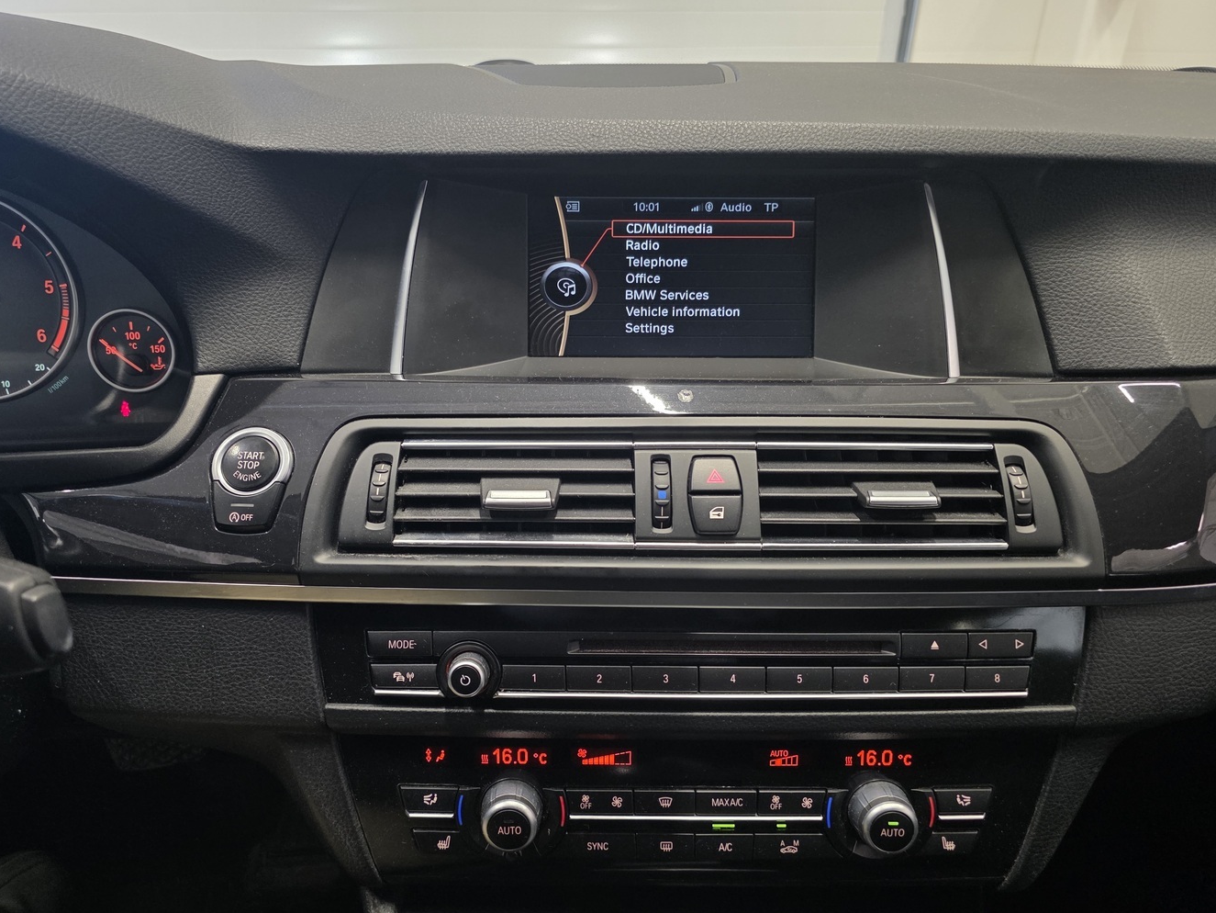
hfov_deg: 69.4
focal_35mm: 25
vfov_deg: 54.9
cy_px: 478
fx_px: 878
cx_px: 584
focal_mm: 6.3
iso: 160
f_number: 1.7
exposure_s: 1/63
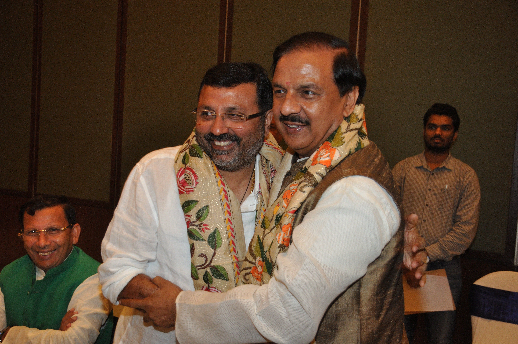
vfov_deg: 34.1
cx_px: 259
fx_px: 560
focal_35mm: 39
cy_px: 172
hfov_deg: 49.6
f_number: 4.2
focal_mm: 26
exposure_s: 1/60
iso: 500
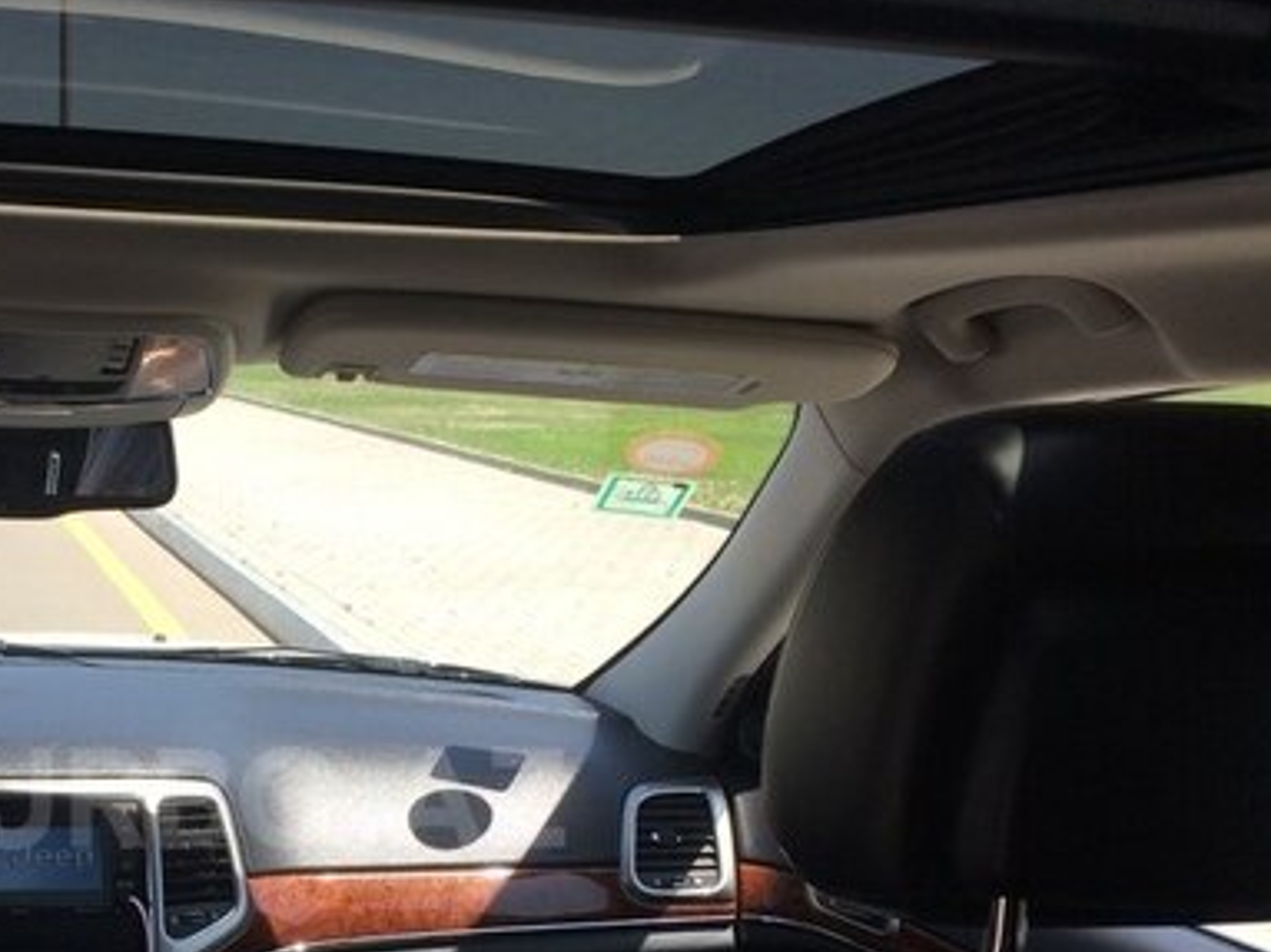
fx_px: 1835
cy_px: 798
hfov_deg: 36.7
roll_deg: -1.1
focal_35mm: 50
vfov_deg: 28.3
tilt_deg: -15.7
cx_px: 226
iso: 32
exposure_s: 1/684
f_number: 2.2
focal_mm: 4.15
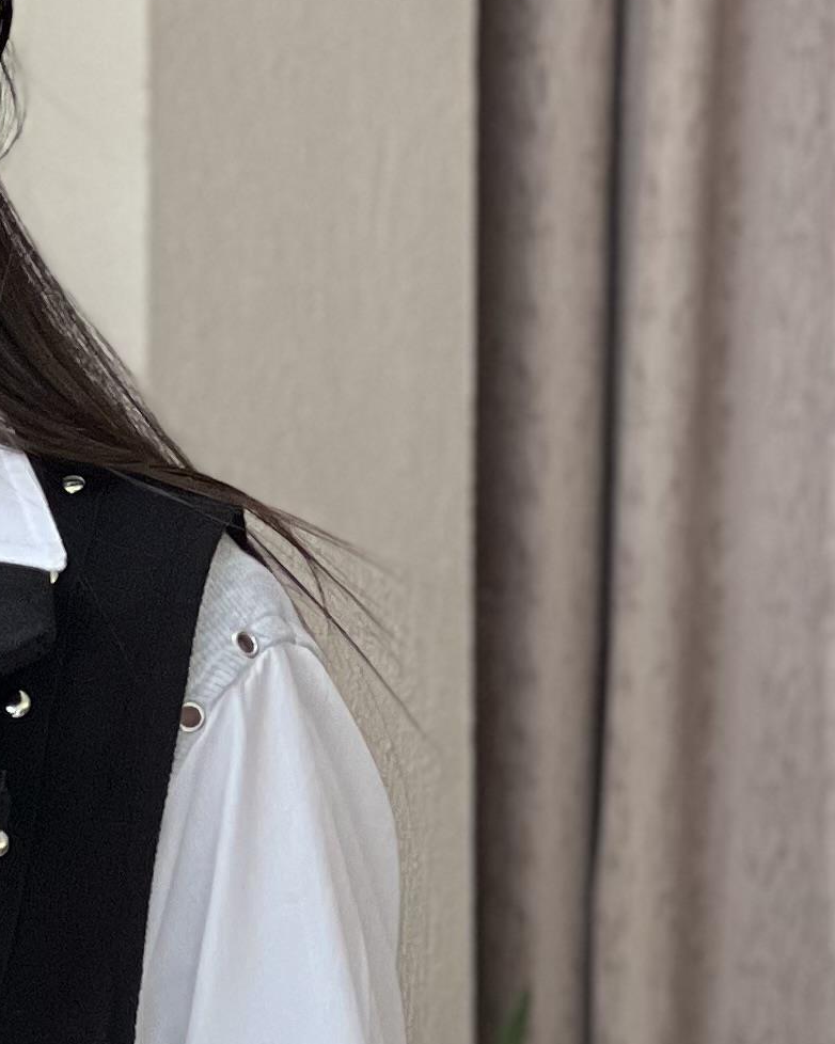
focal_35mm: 310
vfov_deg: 6.2
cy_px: 1402
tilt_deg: -7.3
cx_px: -274
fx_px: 9579
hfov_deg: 5.0
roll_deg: +0.5
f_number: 2.8
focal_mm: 9
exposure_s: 1/121
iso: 160
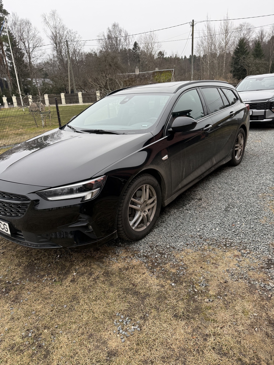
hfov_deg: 56.8
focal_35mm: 24
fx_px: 253
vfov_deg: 71.6
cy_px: 182
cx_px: 137
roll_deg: +3.0
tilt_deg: -20.5
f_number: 1.78
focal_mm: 6.76
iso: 100
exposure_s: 1/353
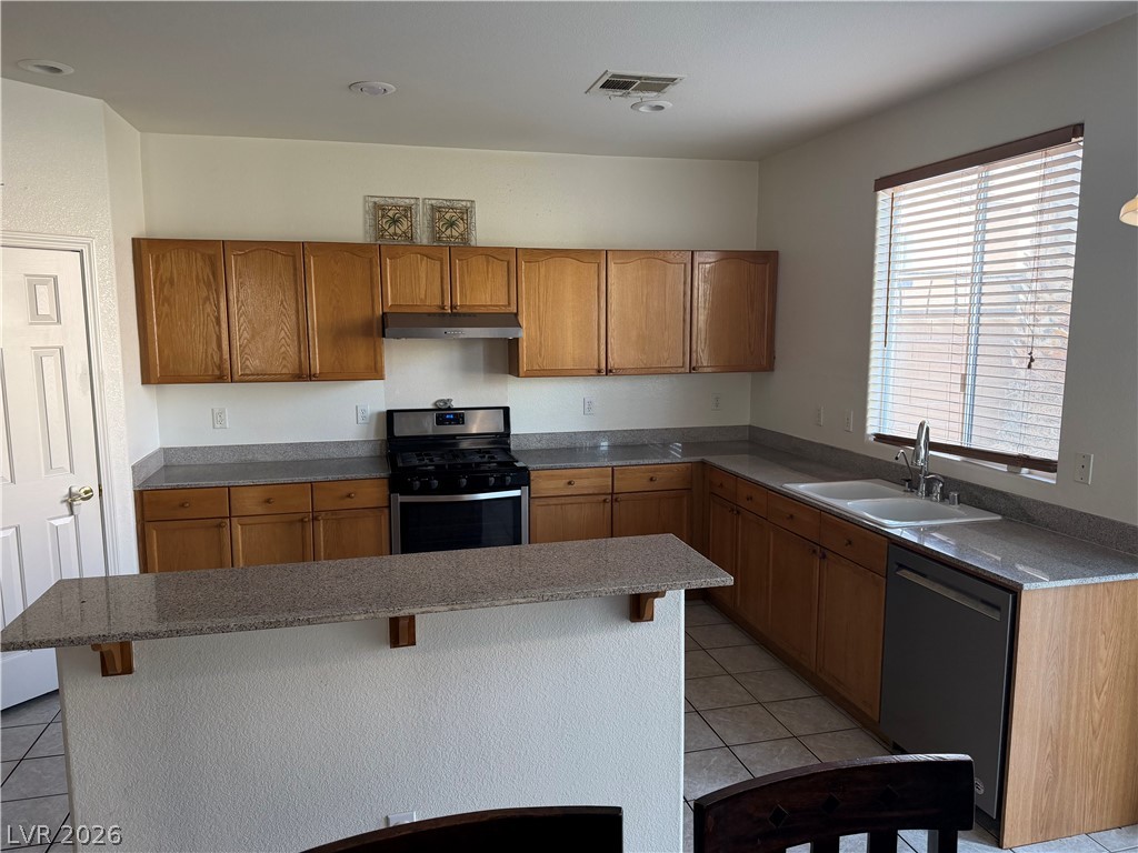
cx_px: 569
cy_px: 426
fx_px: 789
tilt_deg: -7.2
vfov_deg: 56.8
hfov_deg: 71.6
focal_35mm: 24
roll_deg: +1.1
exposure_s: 1/134
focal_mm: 6.76
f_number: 1.78
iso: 200
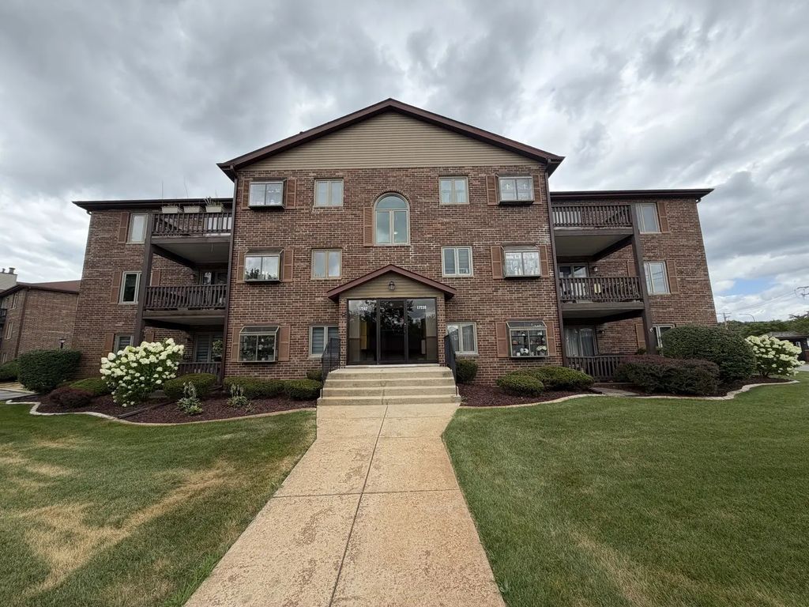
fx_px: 327
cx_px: 404
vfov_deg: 85.7
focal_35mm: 14
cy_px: 304
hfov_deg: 102.1
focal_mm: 2.22
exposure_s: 1/770
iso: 32
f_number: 2.2
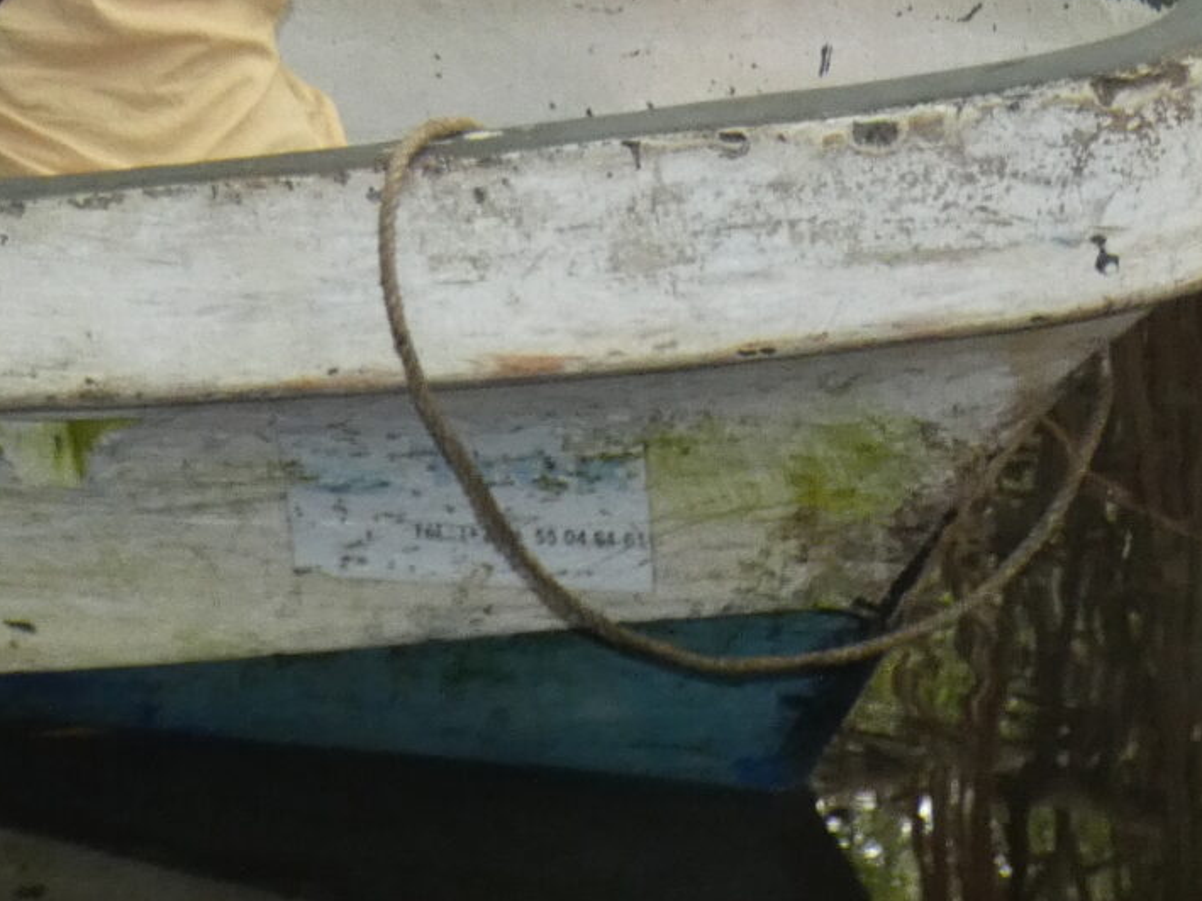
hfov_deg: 16.3
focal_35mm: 112
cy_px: -697
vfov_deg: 12.2
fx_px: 3887
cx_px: -493
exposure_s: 1/60
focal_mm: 5.5
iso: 250
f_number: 3.3
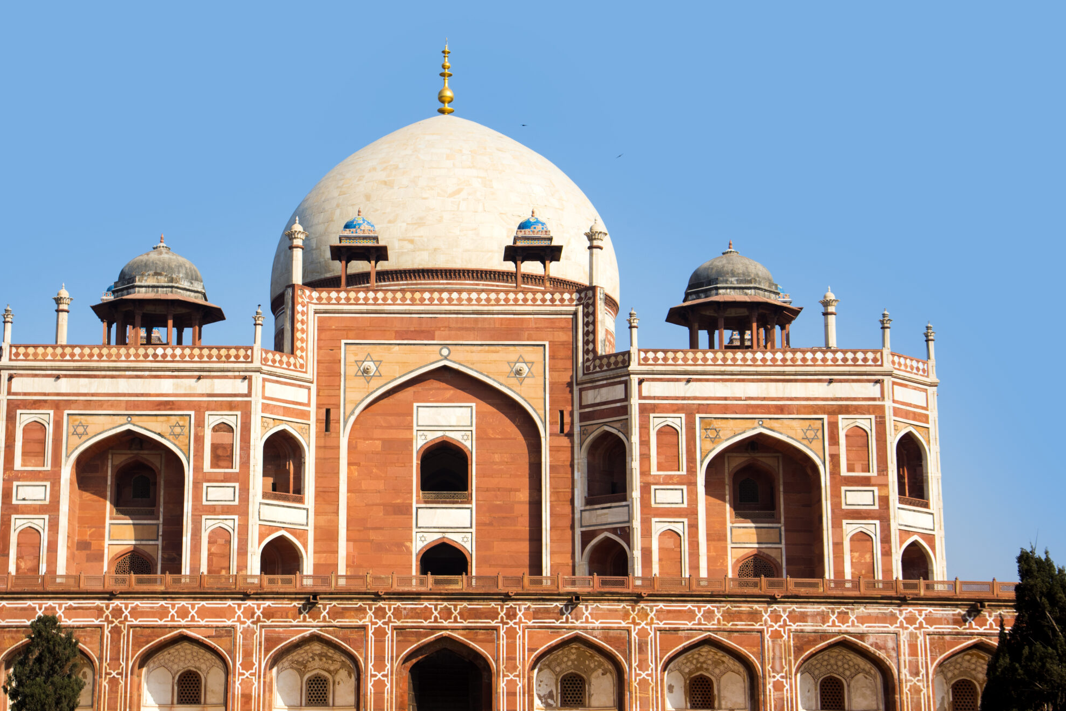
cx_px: 445
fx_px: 1925
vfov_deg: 20.9
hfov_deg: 30.9
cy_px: 381
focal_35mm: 65
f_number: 8
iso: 100
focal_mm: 50
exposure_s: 1/400
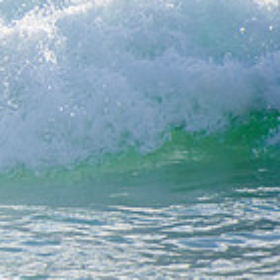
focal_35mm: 2129
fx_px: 19483
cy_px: 72
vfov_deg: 0.8
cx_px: -264
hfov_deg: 0.8
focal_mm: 400
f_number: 5.6
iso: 320
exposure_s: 1/2000
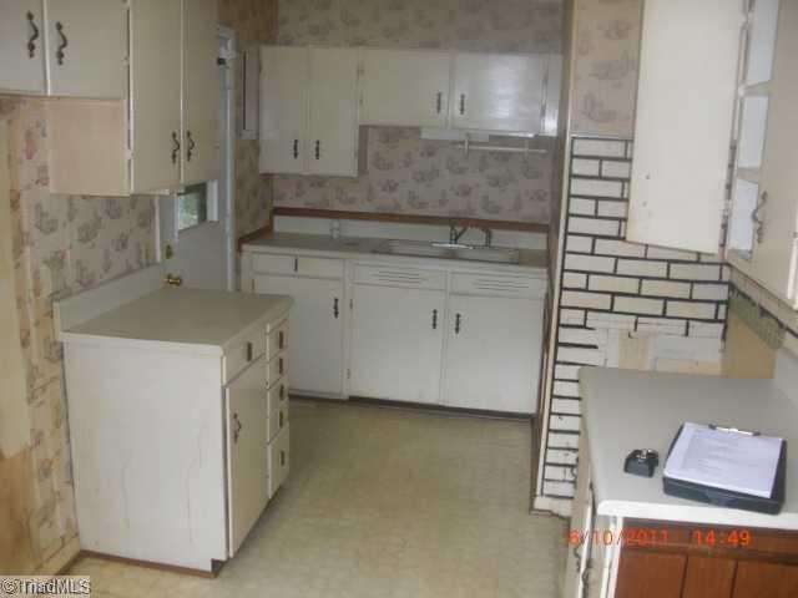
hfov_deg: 51.4
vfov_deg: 39.7
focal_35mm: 36
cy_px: 299
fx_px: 830
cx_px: 399
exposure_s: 1/60
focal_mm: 6.3
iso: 200
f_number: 2.8
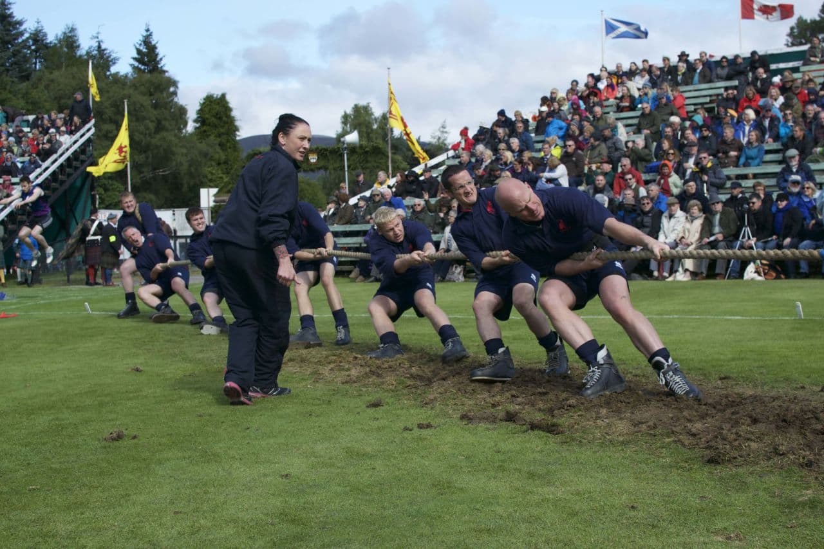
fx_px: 1201
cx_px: 412
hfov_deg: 37.9
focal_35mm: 52
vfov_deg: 25.7
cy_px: 274
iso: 200
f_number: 6.3
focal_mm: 35
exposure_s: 1/640
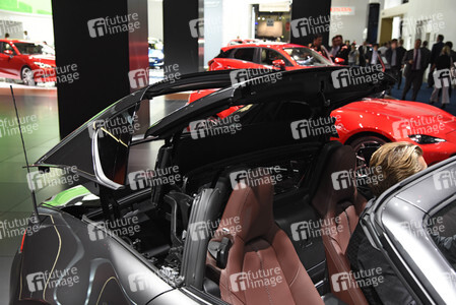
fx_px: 558
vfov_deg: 30.6
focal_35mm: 44
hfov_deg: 44.5
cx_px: 228
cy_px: 152
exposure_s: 1/200
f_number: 5.6
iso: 2000
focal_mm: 44
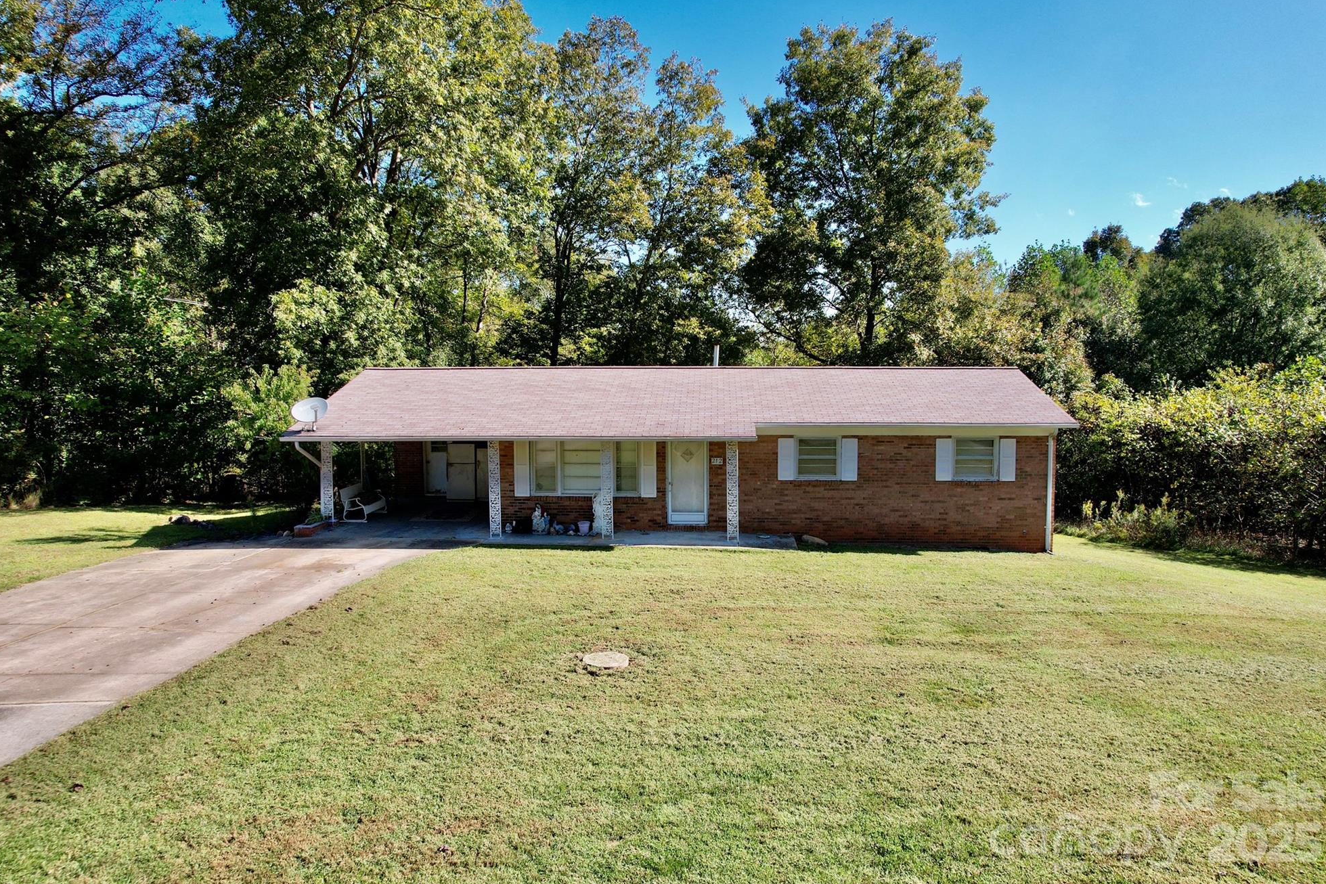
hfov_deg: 76.1
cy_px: 437
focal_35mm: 23
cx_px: 680
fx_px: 847
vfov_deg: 55.1
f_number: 2.8
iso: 100
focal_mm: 8.38
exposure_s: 1/1250
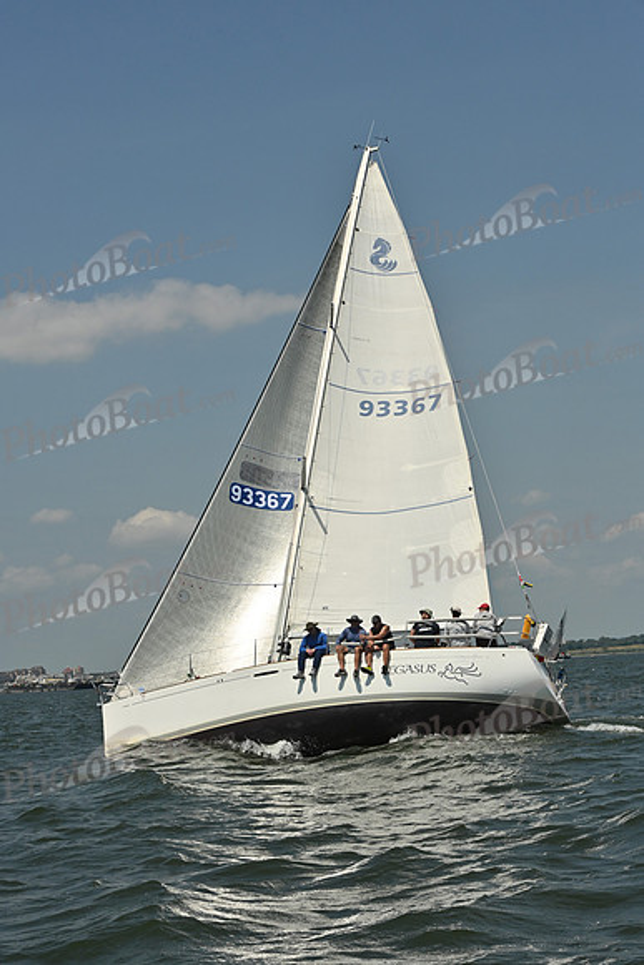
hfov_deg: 19.5
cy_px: 482
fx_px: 1877
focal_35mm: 70
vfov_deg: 28.8
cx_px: 322
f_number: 13
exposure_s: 1/1250
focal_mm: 70
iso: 320
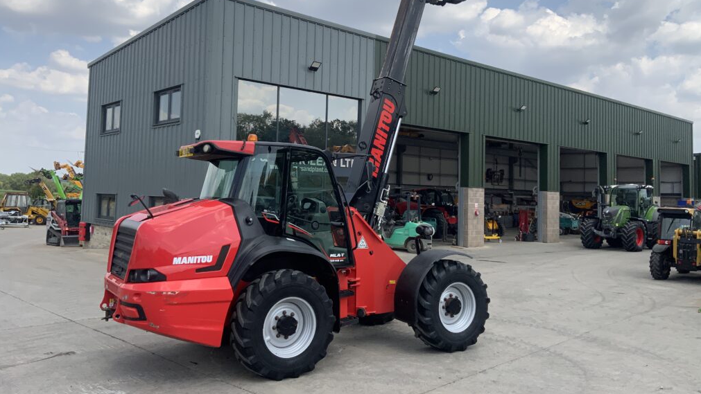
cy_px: 157
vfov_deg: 36.6
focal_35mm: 32
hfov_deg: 61.0
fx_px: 595
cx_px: 353
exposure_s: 1/1730
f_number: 1.8
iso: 16
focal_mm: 3
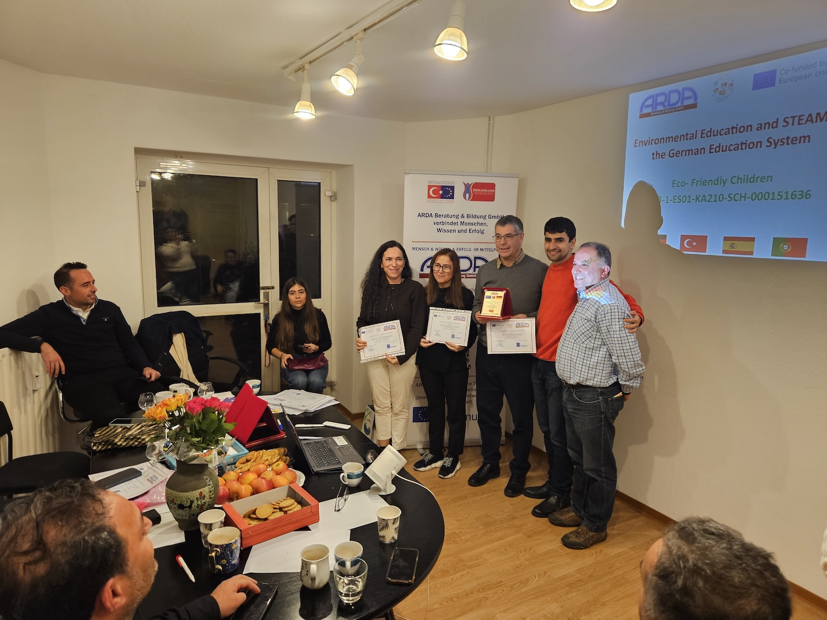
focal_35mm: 23
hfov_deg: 73.9
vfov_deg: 58.9
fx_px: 549
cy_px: 310
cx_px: 414
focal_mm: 5.4
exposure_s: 1/34
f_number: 1.8
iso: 320
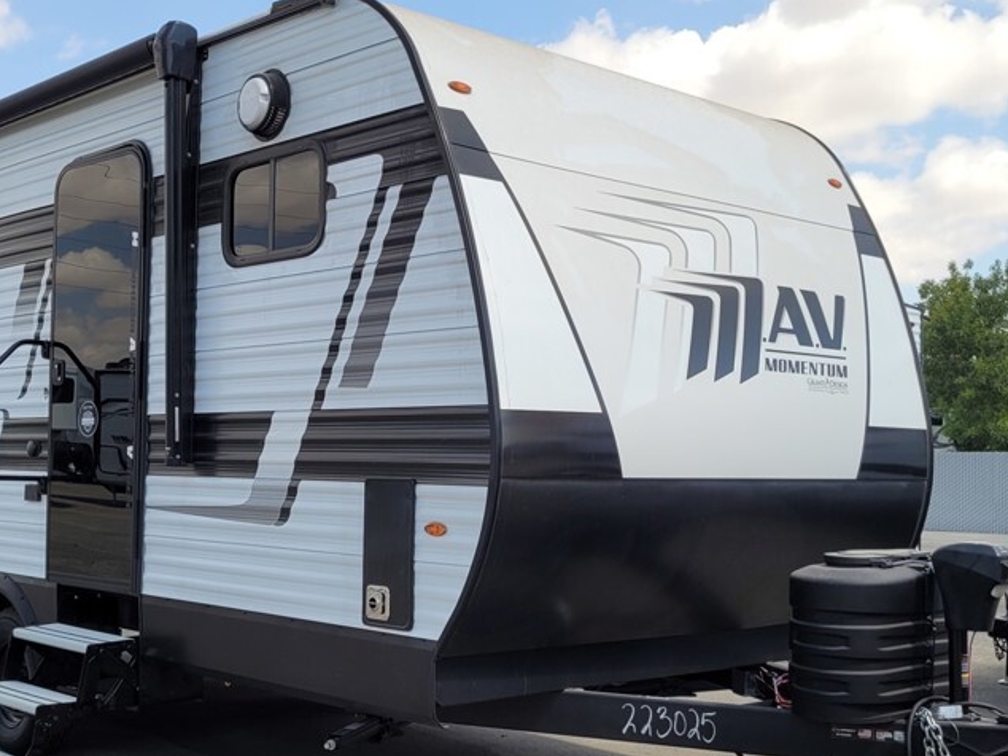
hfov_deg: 44.5
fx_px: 1223
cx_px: 393
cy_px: 474
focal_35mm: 42
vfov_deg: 34.1
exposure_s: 1/1542
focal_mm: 5.4
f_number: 1.8
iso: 40
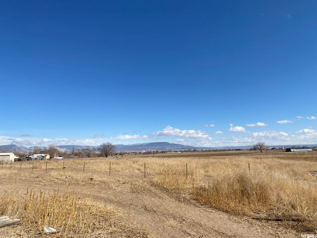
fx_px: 238
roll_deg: +1.1
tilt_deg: +6.6
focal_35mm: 26
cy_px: 119
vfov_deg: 53.1
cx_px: 158
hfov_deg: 67.3
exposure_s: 1/4808
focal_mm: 4.25
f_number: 1.8
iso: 32
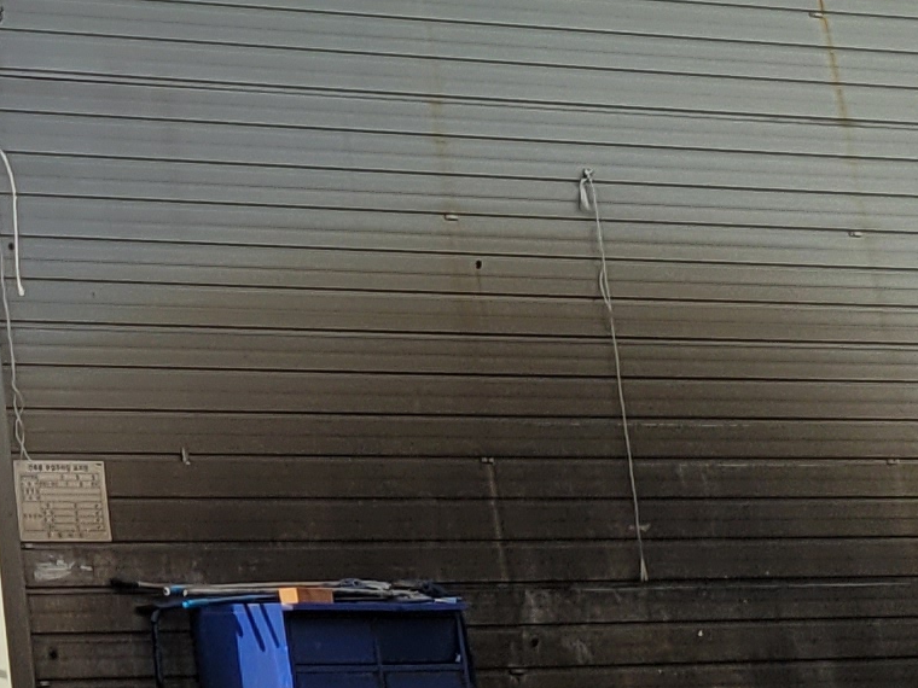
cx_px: -970
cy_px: -571
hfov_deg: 12.4
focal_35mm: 138
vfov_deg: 10.1
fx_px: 3660
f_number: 1.8
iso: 40
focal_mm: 5
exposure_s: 1/1868
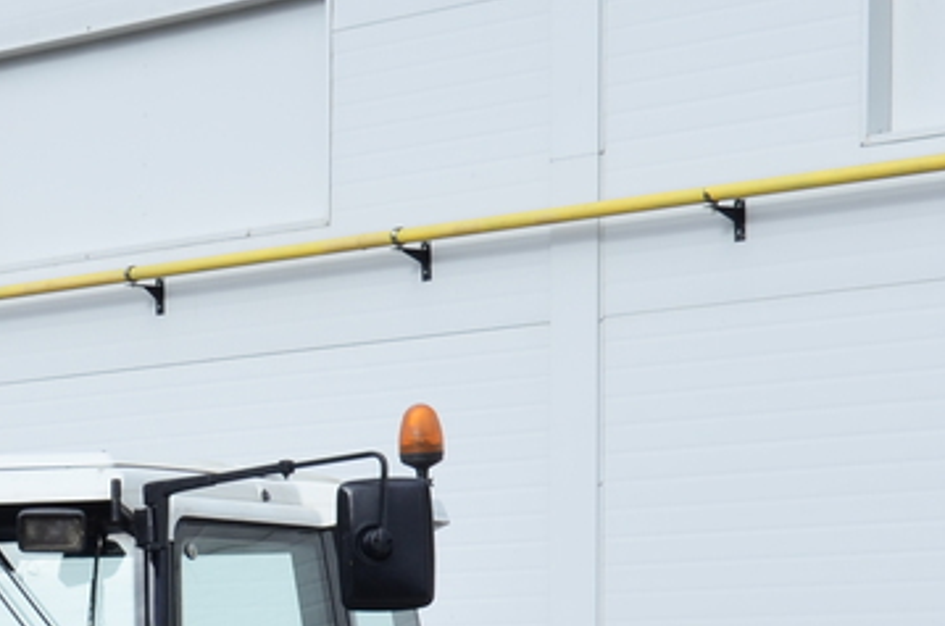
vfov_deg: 9.5
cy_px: 1047
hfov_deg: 14.6
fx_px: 3642
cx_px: 50
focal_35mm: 139
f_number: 10
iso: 125
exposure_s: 1/100
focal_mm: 26
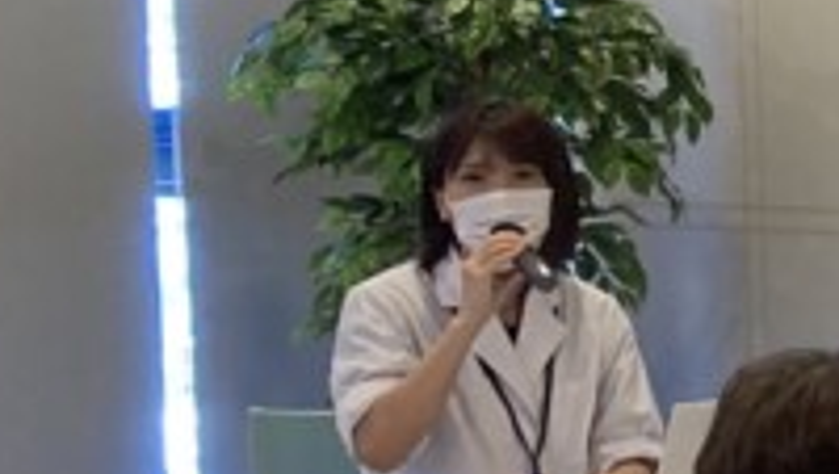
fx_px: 4076
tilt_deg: -4.8
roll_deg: +0.4
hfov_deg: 9.4
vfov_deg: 6.7
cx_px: 2454
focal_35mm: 183
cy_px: 344
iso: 125
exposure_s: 1/60
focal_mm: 3.99
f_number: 1.8
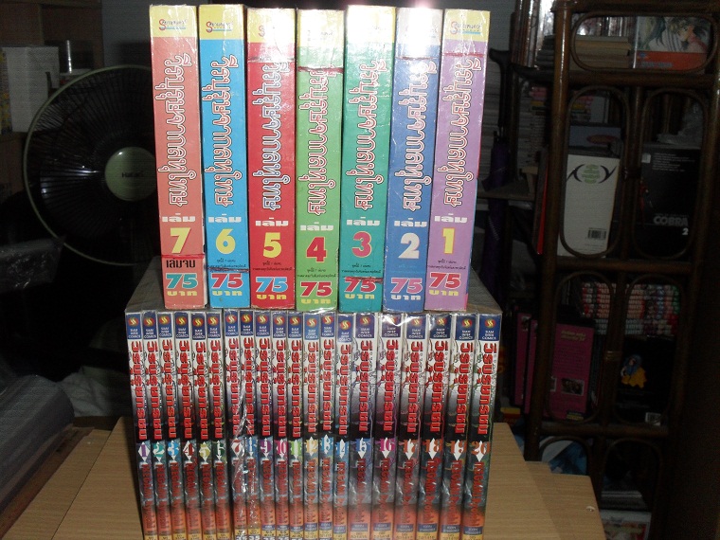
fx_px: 728
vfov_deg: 40.7
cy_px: 270
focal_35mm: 35
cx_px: 360
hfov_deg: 52.6
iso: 200
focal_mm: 6.3
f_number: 3.2
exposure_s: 1/45
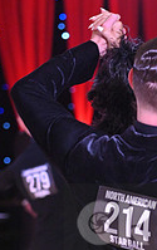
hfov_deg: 4.0
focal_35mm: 332
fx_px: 2265
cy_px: 226
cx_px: 238
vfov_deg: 6.3
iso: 3200
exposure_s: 1/320
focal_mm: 112
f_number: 5
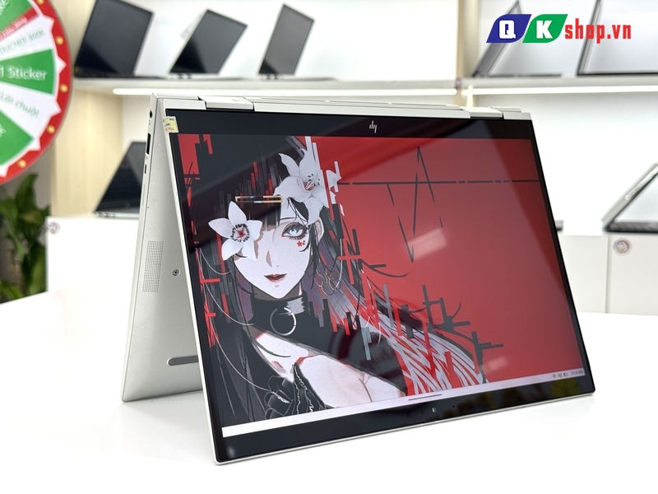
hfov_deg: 39.7
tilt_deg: -5.6
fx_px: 912
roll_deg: +0.2
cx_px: 329
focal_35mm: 48
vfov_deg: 30.3
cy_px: 247
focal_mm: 6.76
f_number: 1.78
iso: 64
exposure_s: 1/100
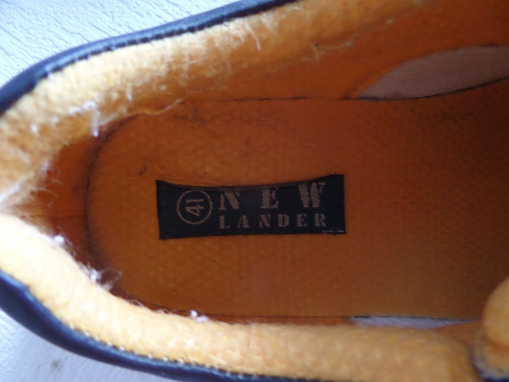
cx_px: 254
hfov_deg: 71.6
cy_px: 191
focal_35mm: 24
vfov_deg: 56.8
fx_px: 353
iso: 400
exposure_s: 1/15
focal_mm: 4
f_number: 3.2
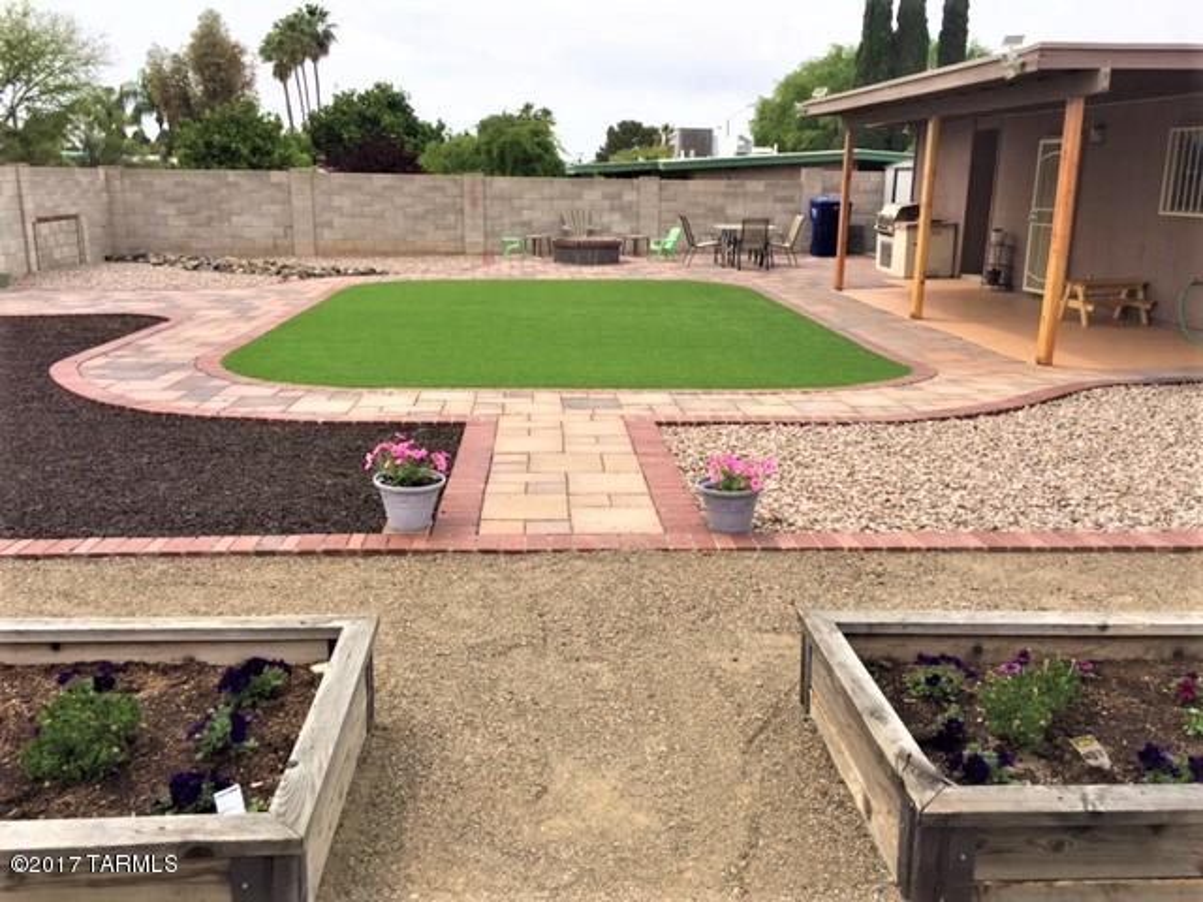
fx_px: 1008
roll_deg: -1.7
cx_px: 602
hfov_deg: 61.7
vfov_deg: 48.2
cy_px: 451
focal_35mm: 29
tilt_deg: -14.6
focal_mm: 4.15
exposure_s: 1/1799
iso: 32
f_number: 2.2
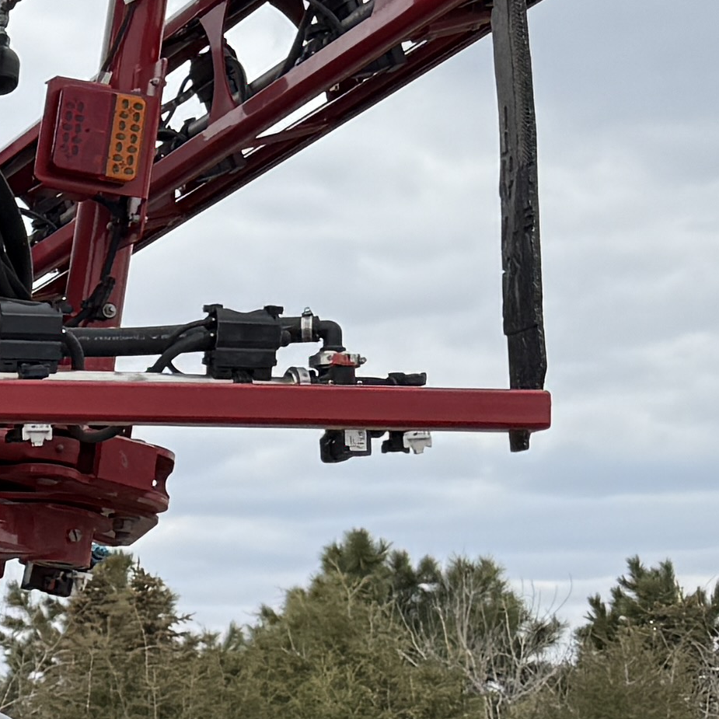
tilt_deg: +1.8
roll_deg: -3.4
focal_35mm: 131
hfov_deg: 11.1
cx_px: -1013
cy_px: 627
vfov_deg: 13.2
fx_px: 3078
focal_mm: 6.76
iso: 80
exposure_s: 1/3953
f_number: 1.78
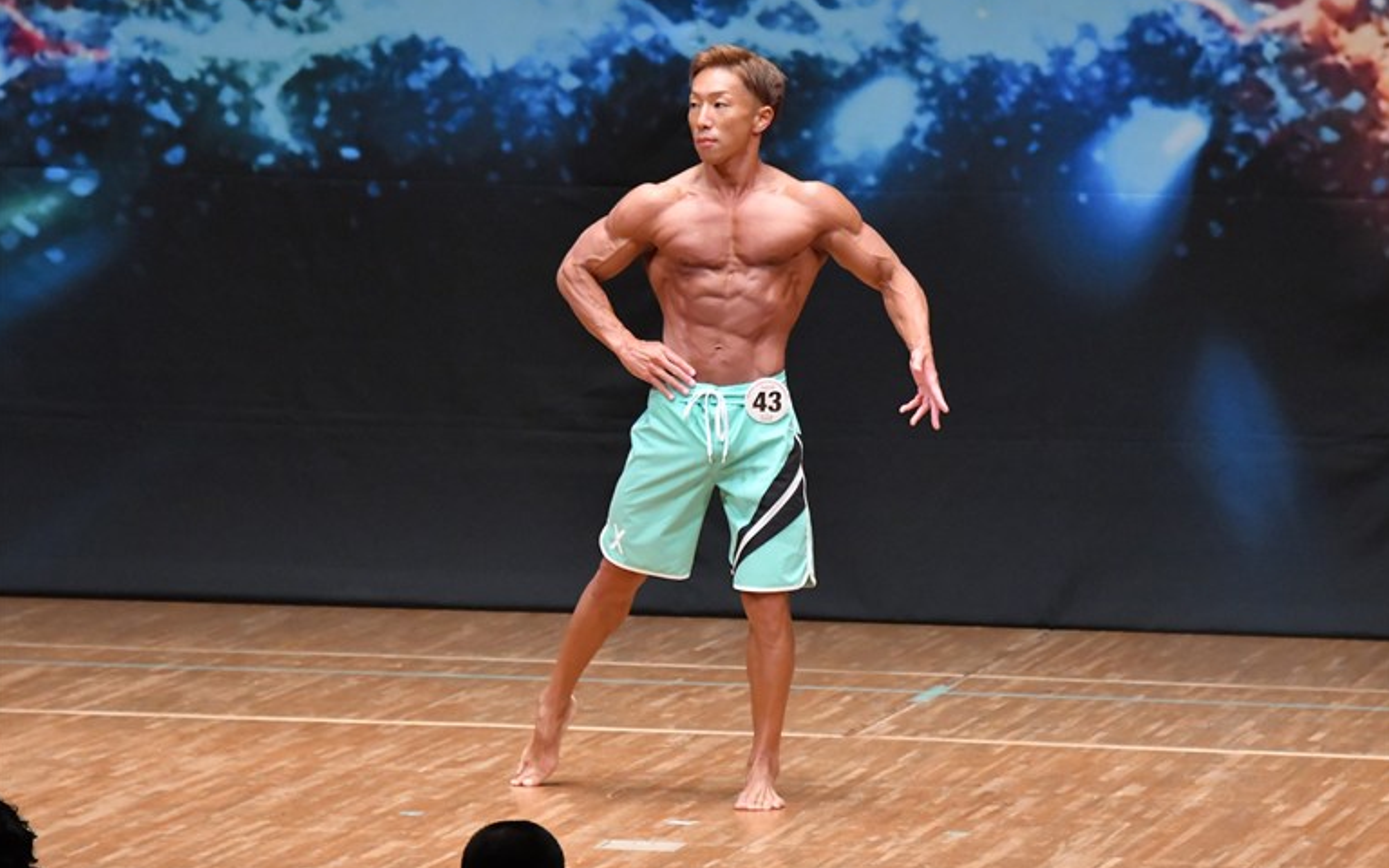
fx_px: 11091
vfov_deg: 4.5
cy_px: 443
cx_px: 695
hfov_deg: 7.2
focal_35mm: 293
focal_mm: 190
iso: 8000
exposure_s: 1/400
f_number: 5.6
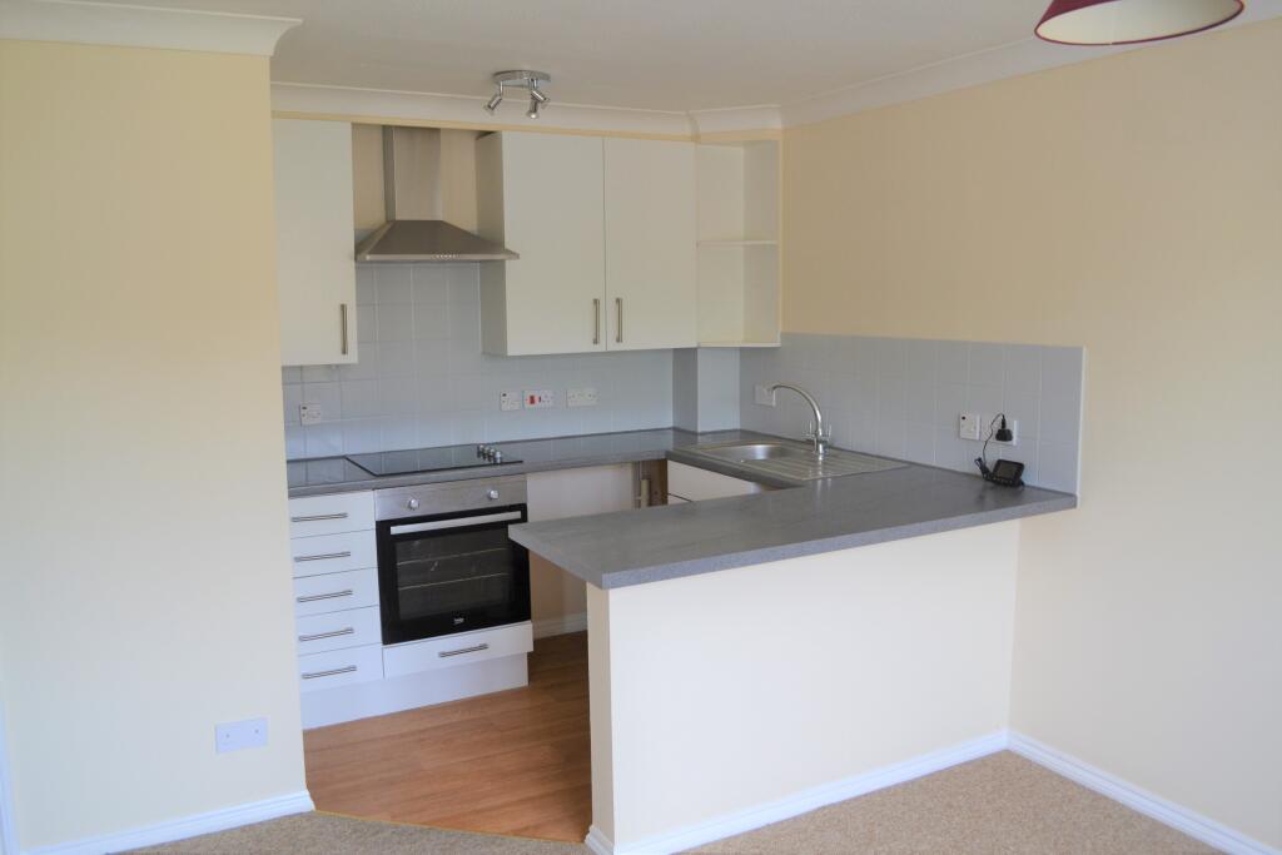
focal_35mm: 27
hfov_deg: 67.4
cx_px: 641
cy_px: 428
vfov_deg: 47.9
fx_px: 962
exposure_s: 1/80
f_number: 4.5
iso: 400
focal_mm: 18
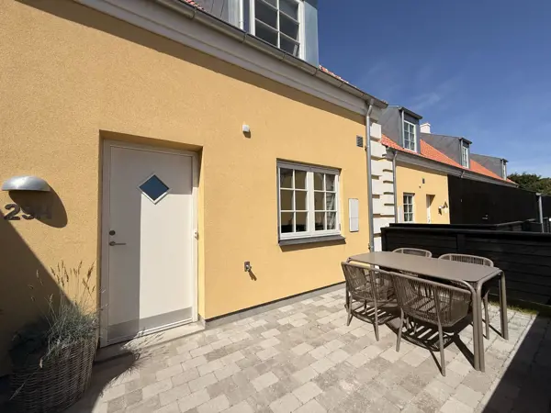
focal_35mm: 14
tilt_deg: +3.3
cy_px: 206
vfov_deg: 85.7
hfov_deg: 102.1
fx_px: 223
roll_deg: +1.2
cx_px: 276
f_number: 2.2
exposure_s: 1/5155
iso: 50
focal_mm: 2.22
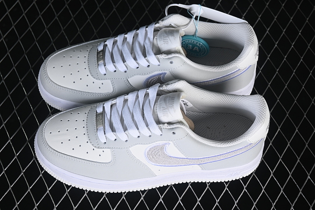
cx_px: 158
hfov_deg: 27.0
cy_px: 105
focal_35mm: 75
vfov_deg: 18.2
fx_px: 656
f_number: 7.1
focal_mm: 50
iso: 160
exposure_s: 1/80
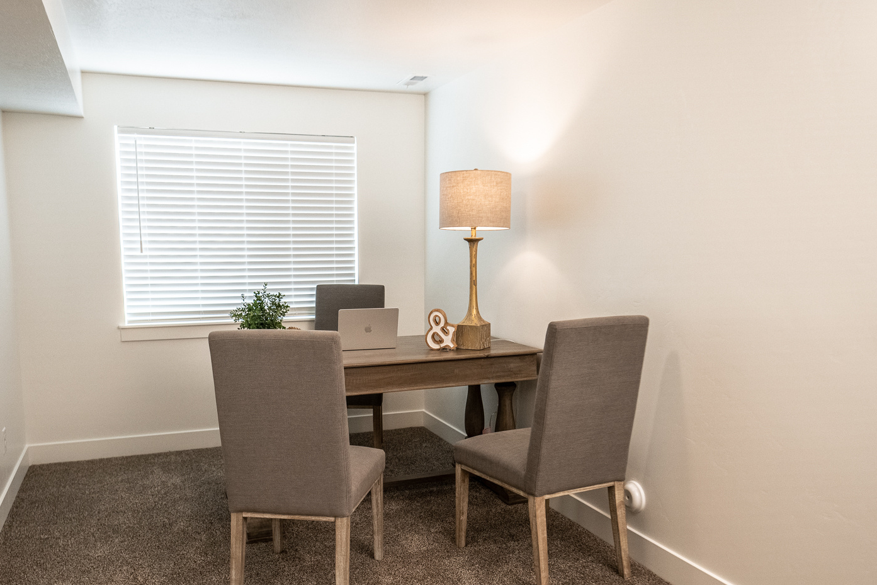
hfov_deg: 60.2
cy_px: 336
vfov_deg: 42.2
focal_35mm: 31
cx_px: 401
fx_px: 755
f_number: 4
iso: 3200
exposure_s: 1/320
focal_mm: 24
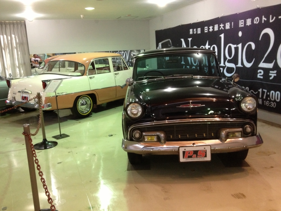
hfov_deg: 52.6
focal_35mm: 35
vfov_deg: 40.7
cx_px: 140
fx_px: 284
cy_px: 106
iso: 250
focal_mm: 4.28
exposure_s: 1/20
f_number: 2.4
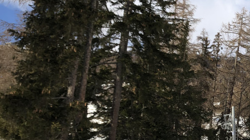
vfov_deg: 16.2
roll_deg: -2.6
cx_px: 222
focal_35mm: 74
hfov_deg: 27.6
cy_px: 113
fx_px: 490
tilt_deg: +13.7
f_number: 1.8
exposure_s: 1/2088
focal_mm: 4
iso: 20
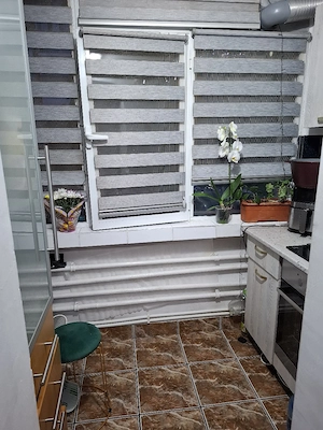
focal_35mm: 23
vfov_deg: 73.9
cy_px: 215
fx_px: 286
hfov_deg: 58.9
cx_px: 162
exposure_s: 1/50
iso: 320
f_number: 1.8
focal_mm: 5.54
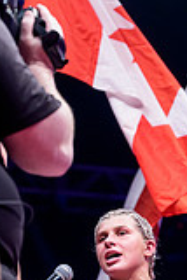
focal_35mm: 197
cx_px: 180
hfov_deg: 7.0
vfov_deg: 10.2
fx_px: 1532
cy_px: 378
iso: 2000
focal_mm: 70
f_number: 2.8
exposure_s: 1/400
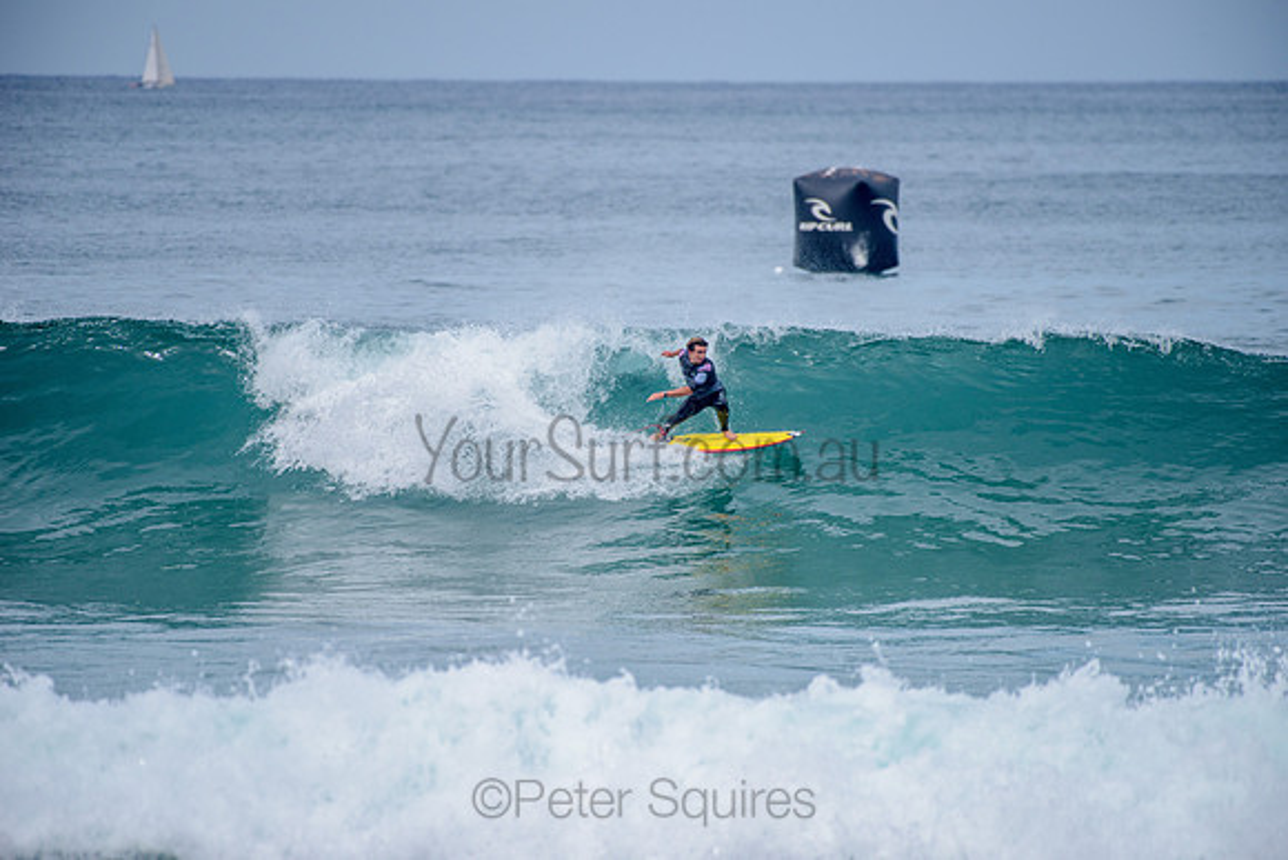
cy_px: 430
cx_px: 644
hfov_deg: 4.1
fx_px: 17892
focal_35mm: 500
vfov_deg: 2.8
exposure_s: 1/2000
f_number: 5.6
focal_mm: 500
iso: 200
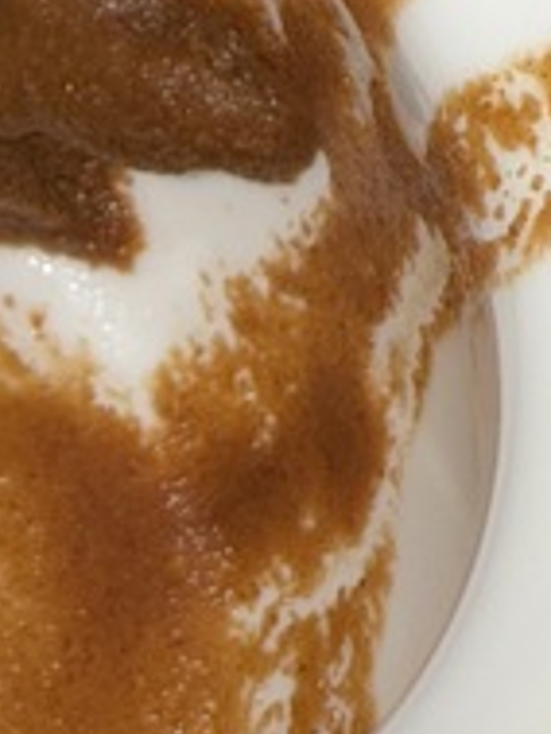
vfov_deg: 16.2
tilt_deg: -66.8
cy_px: -113
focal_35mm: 117
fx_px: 2480
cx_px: -120
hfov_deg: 12.4
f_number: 2.2
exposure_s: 1/169
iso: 12
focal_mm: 2.22
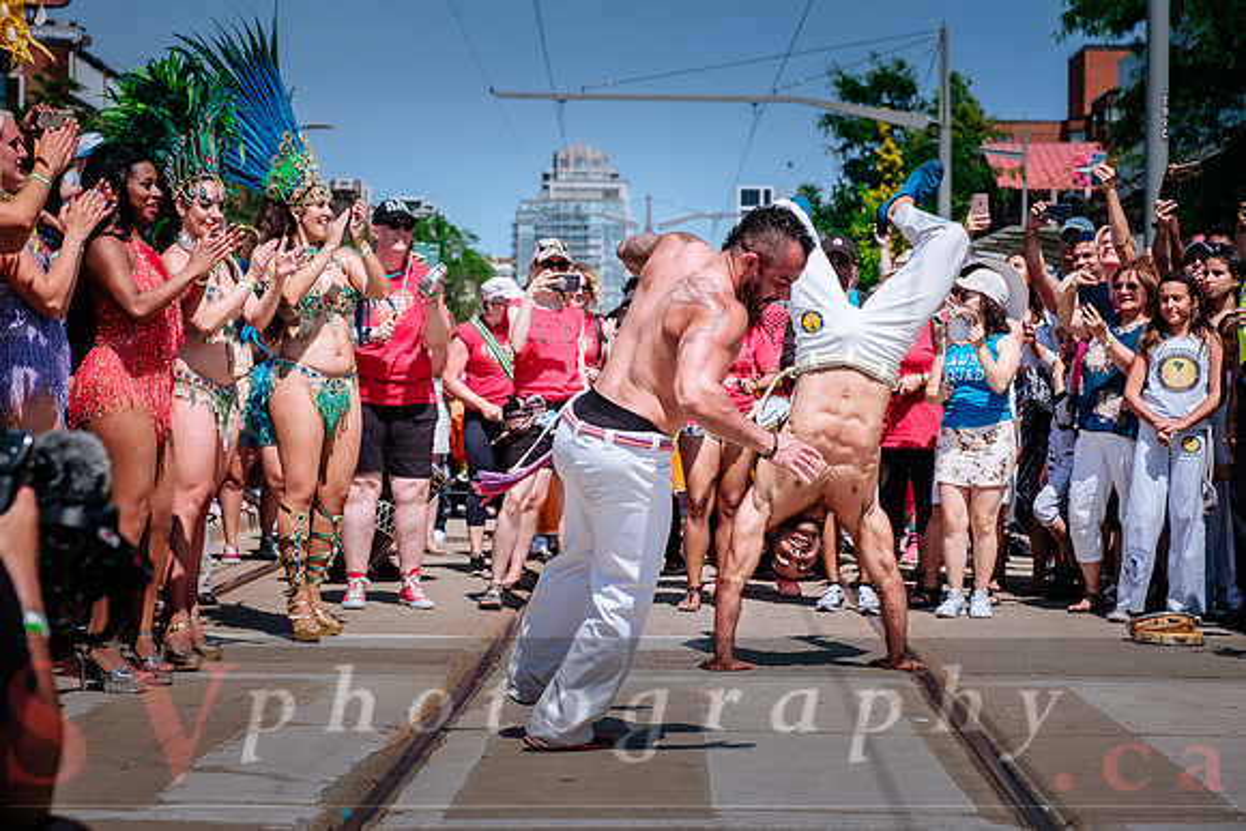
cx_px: 623
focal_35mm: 75
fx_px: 2588
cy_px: 416
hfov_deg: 27.1
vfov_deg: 18.3
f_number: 4
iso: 250
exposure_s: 1/2000
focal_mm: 48.5
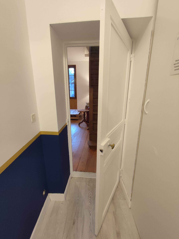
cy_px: 120
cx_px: 90
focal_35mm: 16
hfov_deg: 78.2
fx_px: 110
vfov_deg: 94.5
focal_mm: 1.65
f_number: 2.2
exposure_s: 1/33
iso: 645
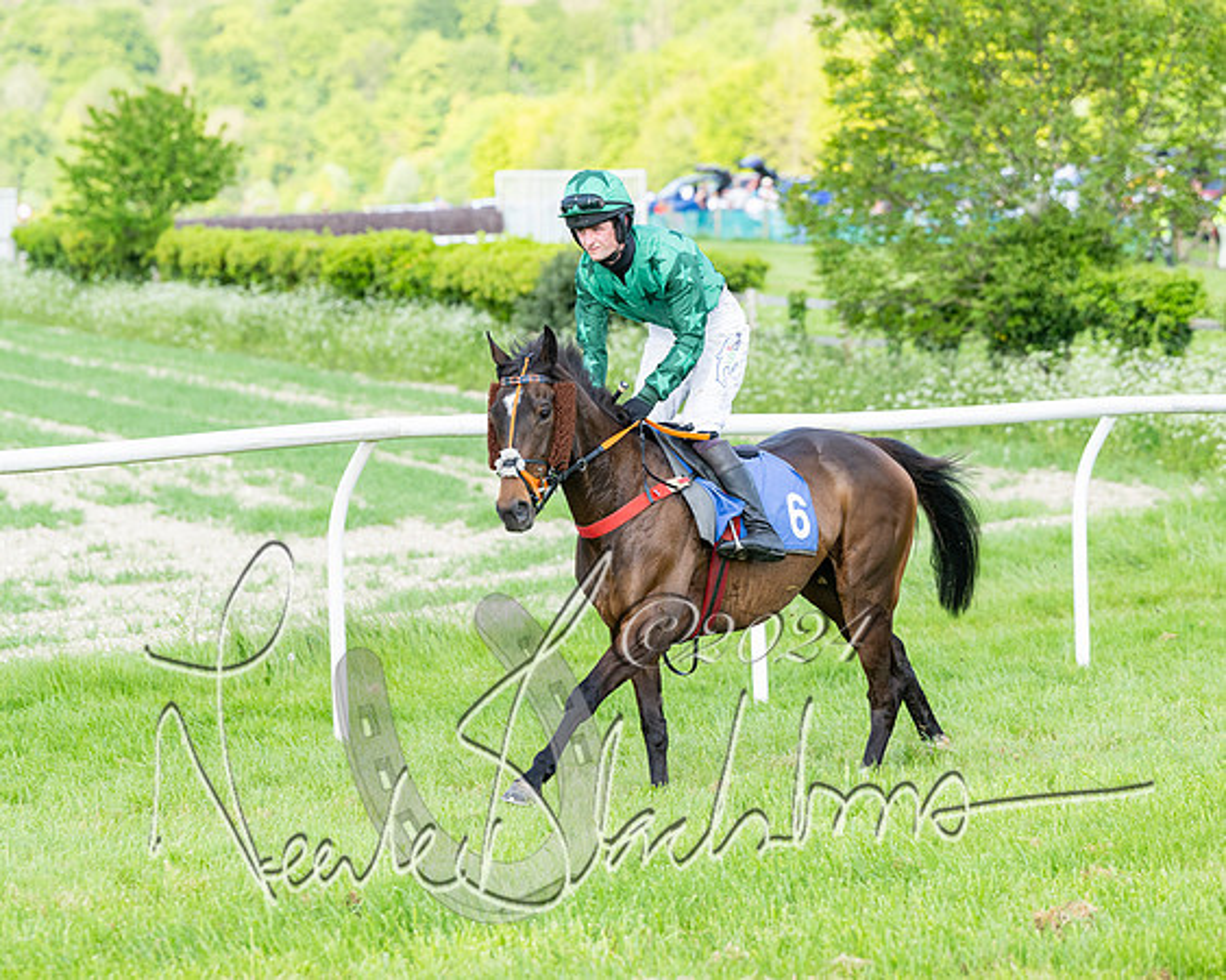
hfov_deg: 11.4
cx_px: 602
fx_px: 6163
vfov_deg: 9.1
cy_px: 453
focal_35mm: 170
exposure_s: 1/1250
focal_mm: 130
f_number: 4
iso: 400
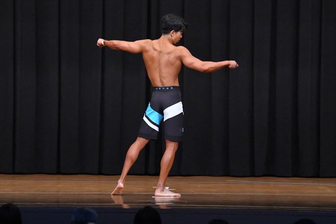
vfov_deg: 6.8
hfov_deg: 10.2
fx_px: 1884
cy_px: 112
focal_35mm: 202
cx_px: 168
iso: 8000
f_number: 5.6
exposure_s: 1/400
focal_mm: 135
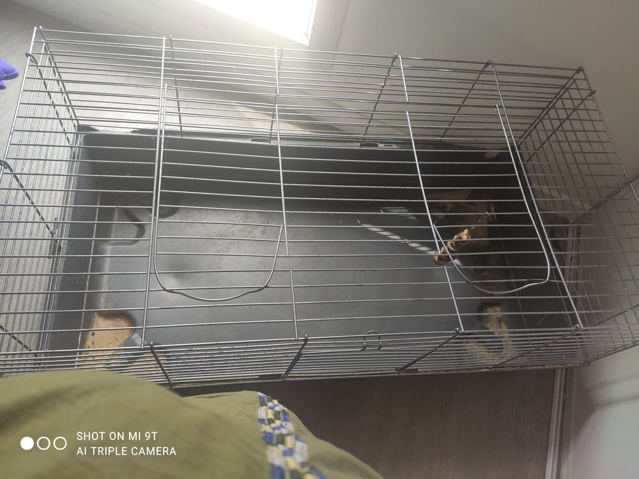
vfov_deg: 53.1
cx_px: 320
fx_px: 480
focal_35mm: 26
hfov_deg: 67.3
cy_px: 240
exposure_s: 1/100
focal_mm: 4.77
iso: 126
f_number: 1.75
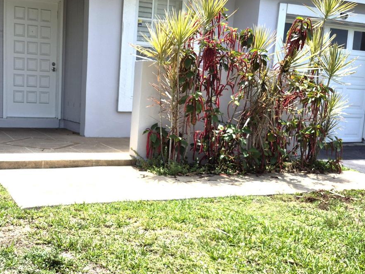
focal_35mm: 42
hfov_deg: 43.8
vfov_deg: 34.3
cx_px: 106
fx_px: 443
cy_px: 152
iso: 25
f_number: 1.8
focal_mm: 5.4
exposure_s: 1/1960
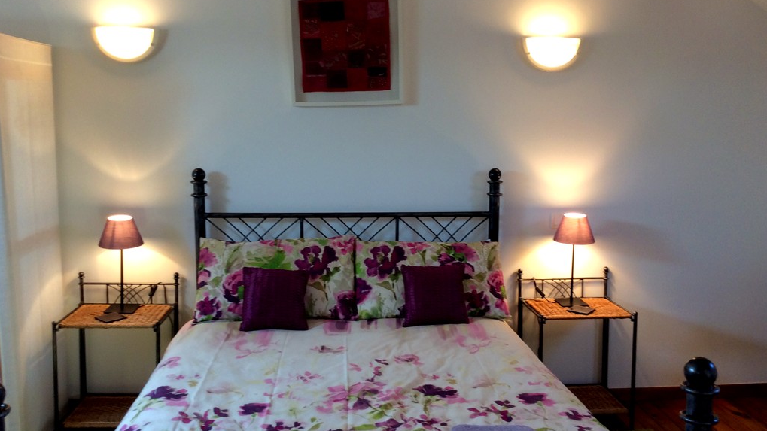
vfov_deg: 33.7
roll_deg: +0.6
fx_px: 712
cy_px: 204
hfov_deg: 56.6
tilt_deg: -7.0
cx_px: 383
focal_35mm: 35
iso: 32
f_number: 2.4
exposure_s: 1/24
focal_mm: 3.3
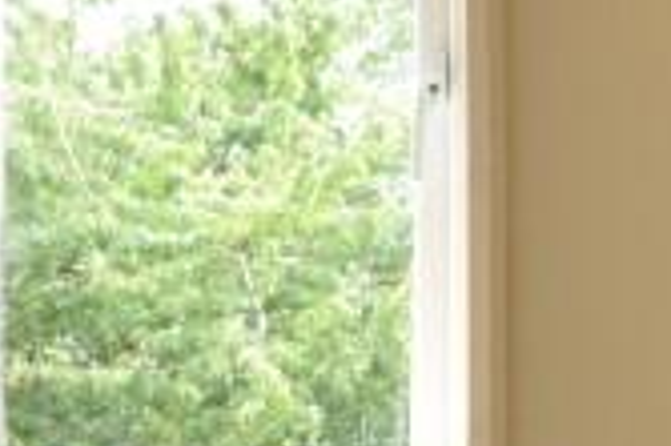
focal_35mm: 166
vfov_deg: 8.2
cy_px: 398
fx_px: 3091
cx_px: -844
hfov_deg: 10.8
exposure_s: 1/125
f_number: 5.6
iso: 400
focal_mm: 18
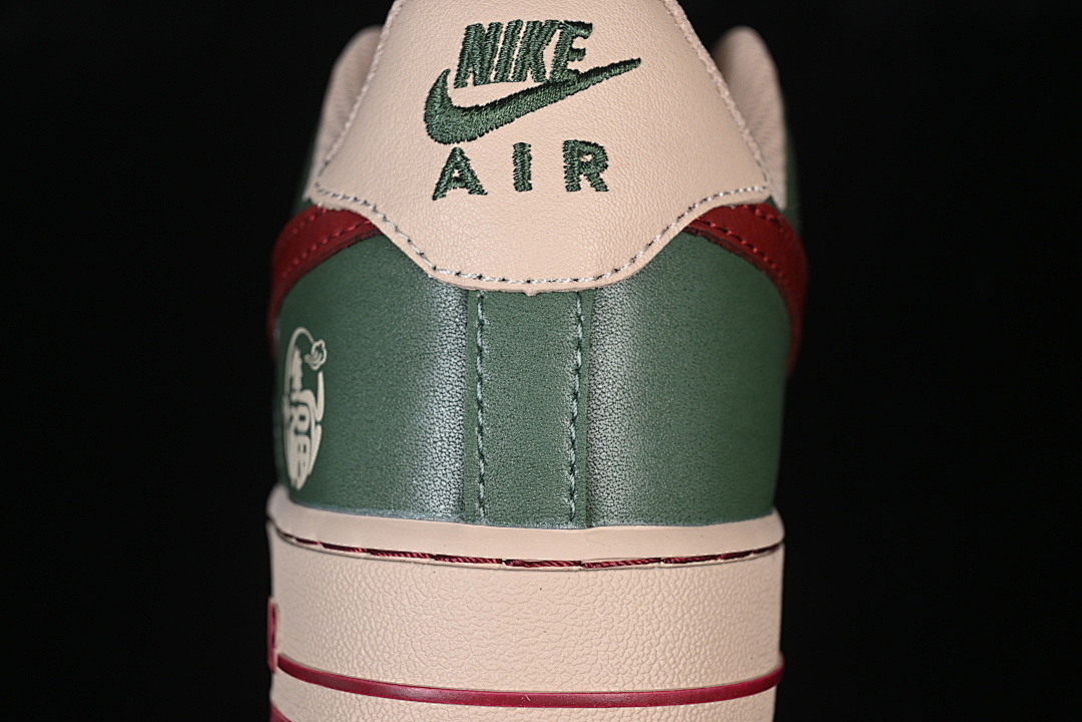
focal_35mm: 75
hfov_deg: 27.0
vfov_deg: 18.2
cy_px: 361
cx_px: 541
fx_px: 2254
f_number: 7.1
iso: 160
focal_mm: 50
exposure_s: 1/80
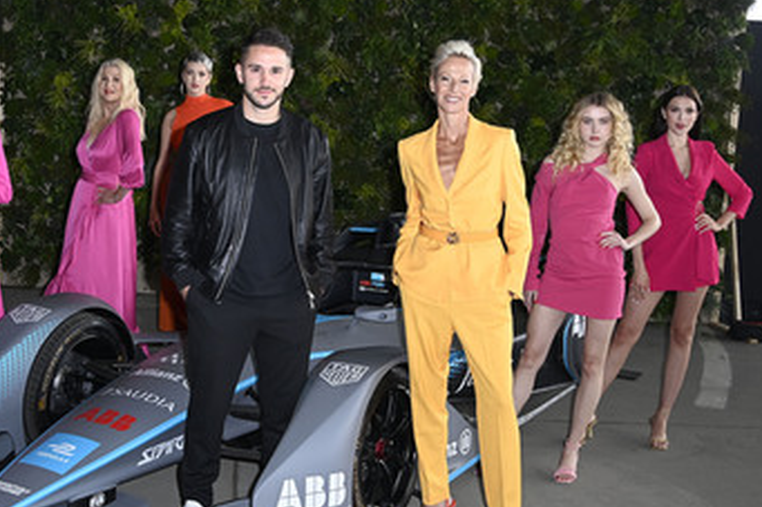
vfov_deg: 29.8
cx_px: 316
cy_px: 286
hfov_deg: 43.5
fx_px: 952
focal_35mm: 45
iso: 1000
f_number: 5.6
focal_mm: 34
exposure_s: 1/160
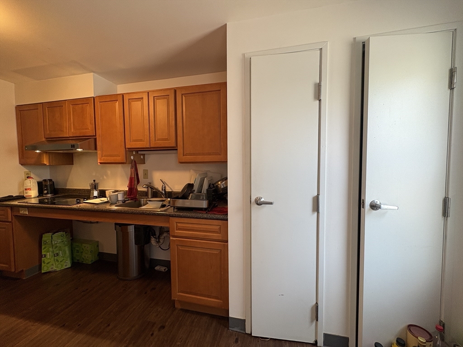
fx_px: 187
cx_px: 232
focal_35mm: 14
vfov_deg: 85.7
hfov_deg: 102.1
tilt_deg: -1.9
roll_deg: +0.8
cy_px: 174
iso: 160
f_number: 2.2
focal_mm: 2.22
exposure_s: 1/60
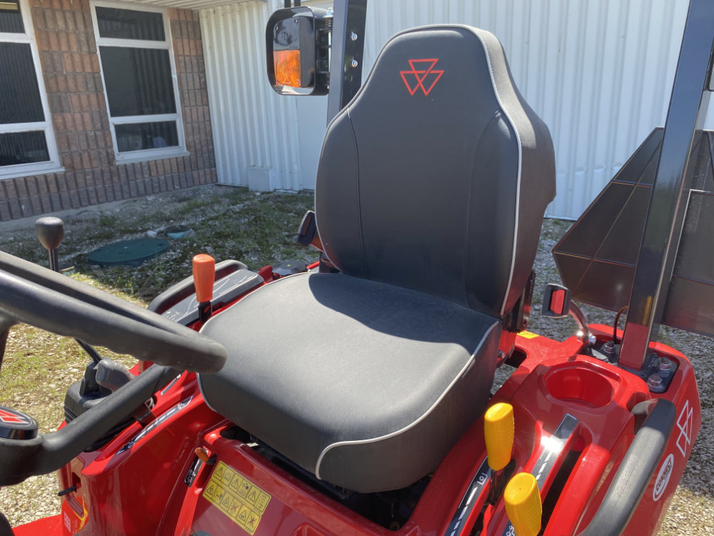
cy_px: 268
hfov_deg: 67.3
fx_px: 536
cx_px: 357
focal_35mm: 26
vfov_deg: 53.1
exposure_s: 1/693
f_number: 1.8
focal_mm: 4.2
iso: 32
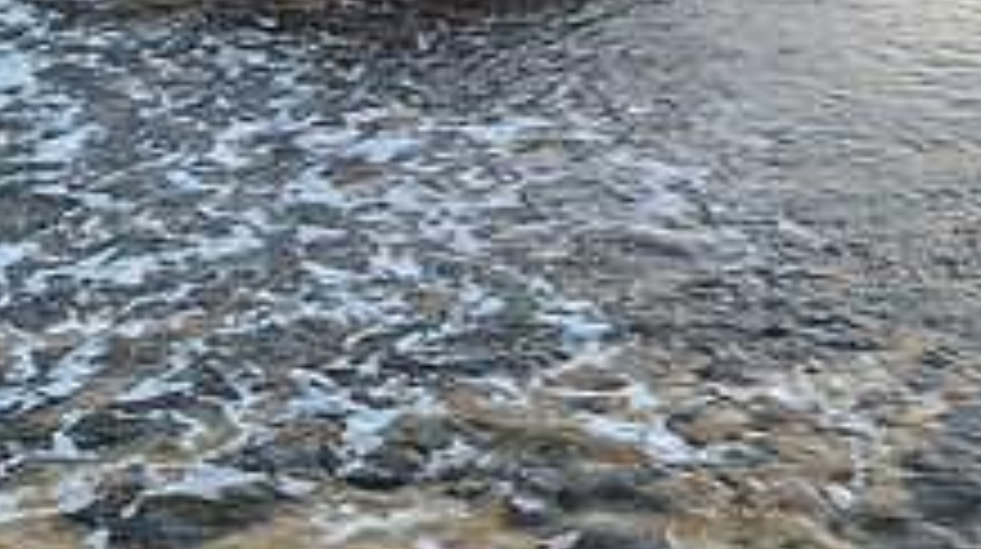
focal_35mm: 67
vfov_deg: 16.9
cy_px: -160
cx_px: 932
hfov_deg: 29.8
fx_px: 1741
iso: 160
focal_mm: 16
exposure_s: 1/15
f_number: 5
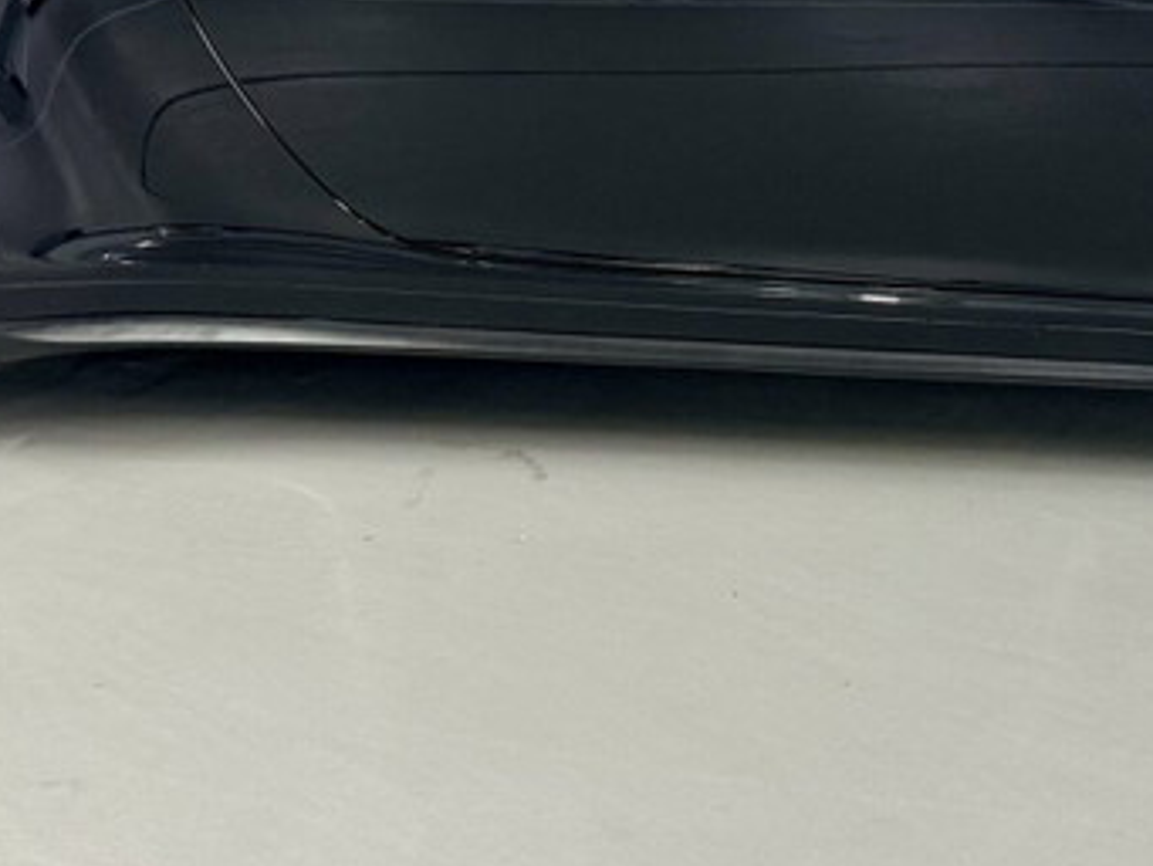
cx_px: 818
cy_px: 88
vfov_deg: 20.1
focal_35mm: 72
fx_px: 2399
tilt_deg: -14.4
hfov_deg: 26.8
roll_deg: +0.9
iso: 320
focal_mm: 6.76
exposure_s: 1/50
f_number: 1.78
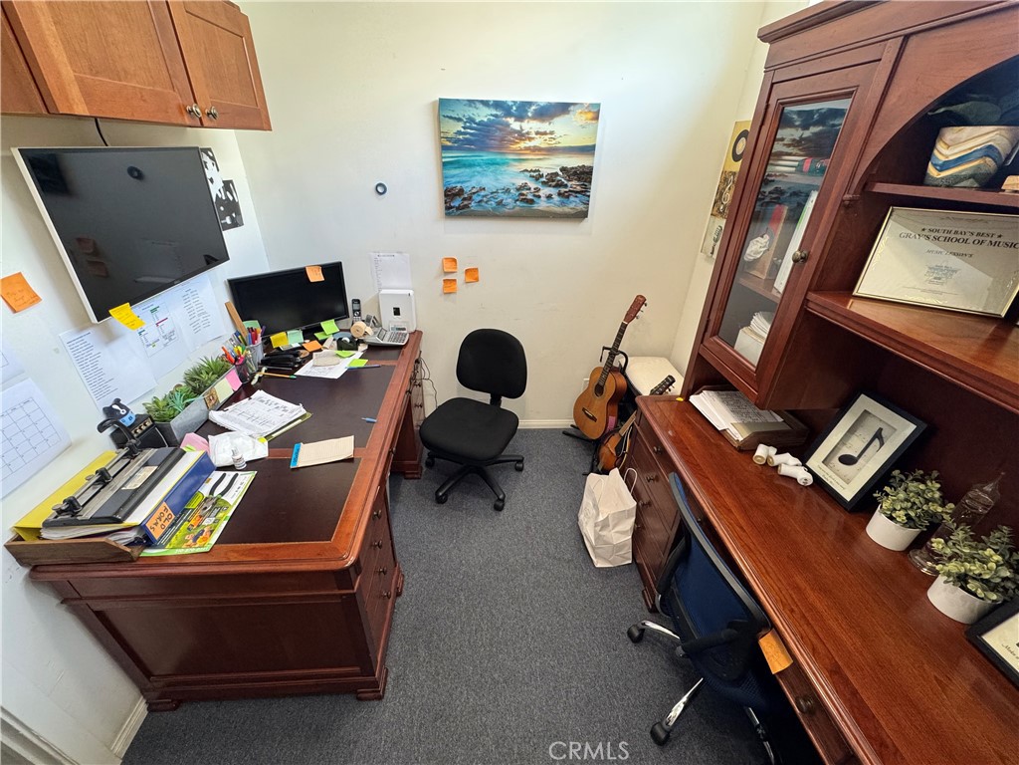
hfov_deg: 102.1
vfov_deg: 85.7
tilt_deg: -31.3
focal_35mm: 14
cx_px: 510
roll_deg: -2.3
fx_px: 412
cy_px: 382
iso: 250
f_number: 2.2
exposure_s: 1/120
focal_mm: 2.22
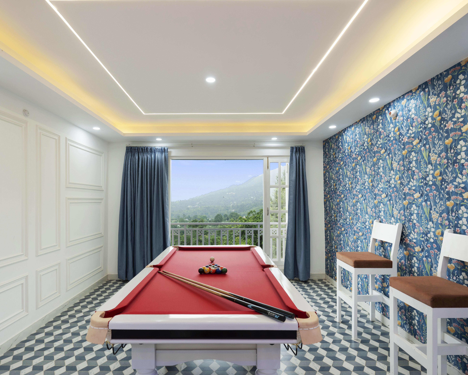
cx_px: 222
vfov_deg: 70.8
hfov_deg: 83.2
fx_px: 263
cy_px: 196
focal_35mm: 19
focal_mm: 16
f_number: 5.6
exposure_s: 1/160
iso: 400
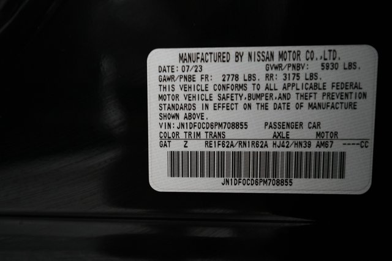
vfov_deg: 46.4
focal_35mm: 28
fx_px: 305
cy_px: 130
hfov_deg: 65.5
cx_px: 196
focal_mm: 28
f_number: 3.5
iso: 2500
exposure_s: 1/60
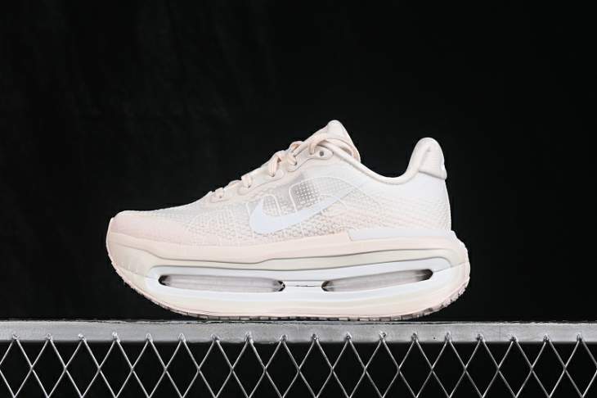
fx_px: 1243
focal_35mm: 75
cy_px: 199
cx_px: 298
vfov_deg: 18.2
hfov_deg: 27.0
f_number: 8
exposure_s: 1/80
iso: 160
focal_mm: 50
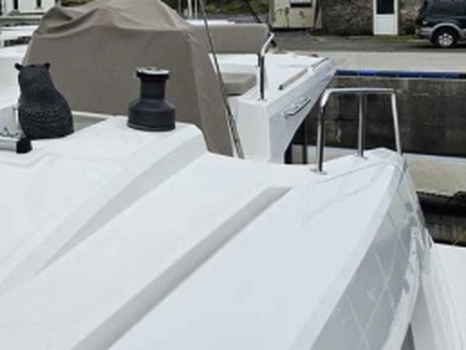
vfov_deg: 28.4
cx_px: 54
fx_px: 660
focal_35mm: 49
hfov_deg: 36.6
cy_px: 23
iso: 25
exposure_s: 1/3084
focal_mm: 5.4
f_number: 1.8
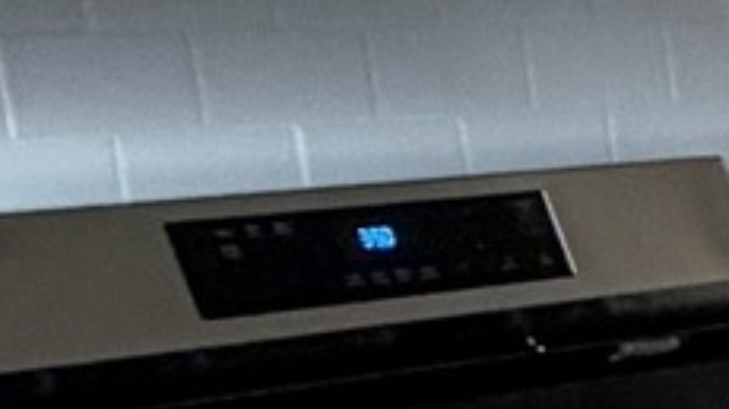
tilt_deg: -14.3
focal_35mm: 153
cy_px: 786
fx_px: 2955
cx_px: 1994
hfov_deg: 10.8
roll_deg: +1.1
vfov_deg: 7.6
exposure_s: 1/120
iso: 320
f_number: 2.2
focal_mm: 2.22
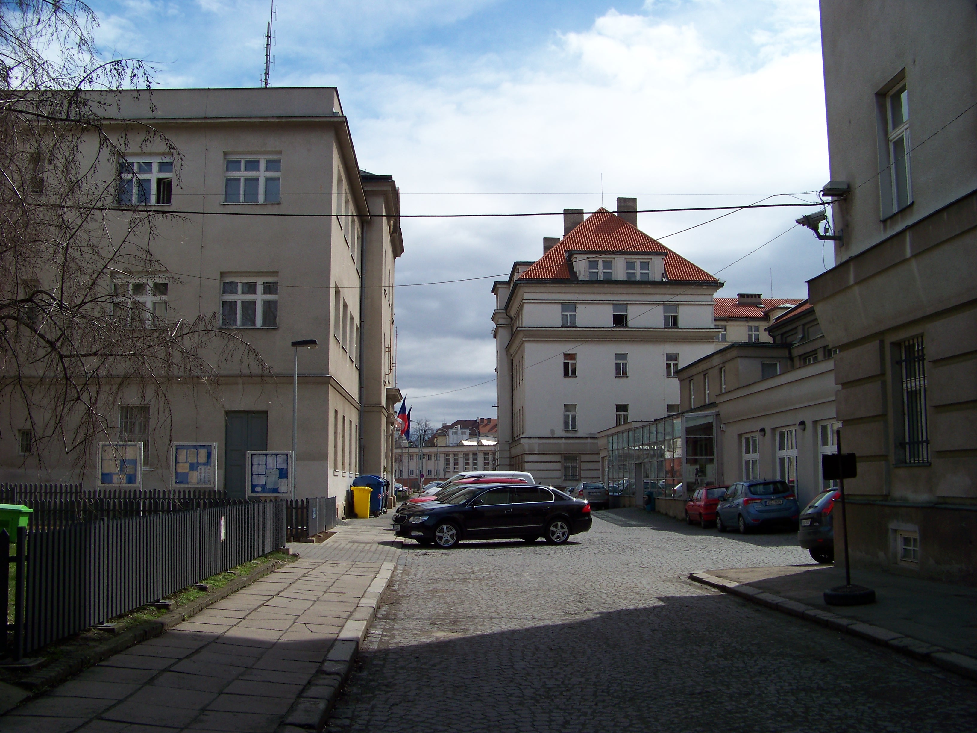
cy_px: 366
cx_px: 488
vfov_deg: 39.7
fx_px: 1016
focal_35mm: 36
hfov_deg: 51.4
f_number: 4
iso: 64
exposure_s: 1/1000
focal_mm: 5.85
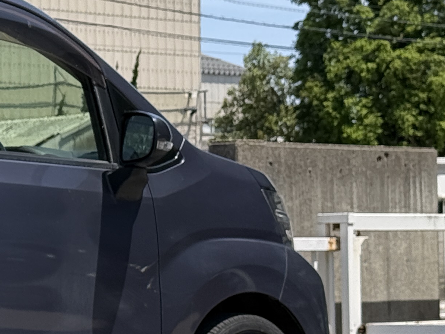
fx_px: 2044
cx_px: -276
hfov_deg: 11.7
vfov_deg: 9.3
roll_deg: +0.7
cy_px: 236
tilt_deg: +1.2
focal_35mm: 159
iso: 100
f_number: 1.78
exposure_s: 1/4329
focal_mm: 6.76
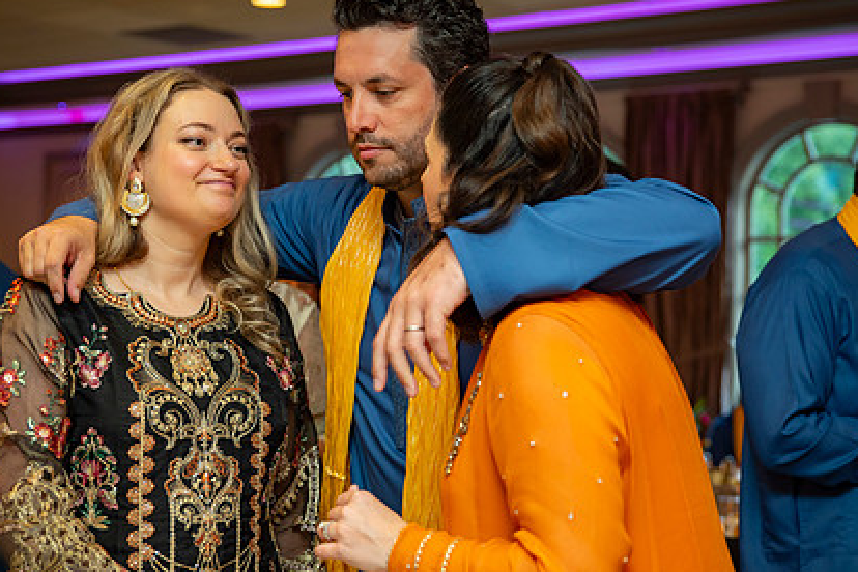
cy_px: 298
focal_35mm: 81
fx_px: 1930
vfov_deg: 16.9
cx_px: 452
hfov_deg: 25.1
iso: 1000
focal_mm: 55
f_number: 2.8
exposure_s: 1/100
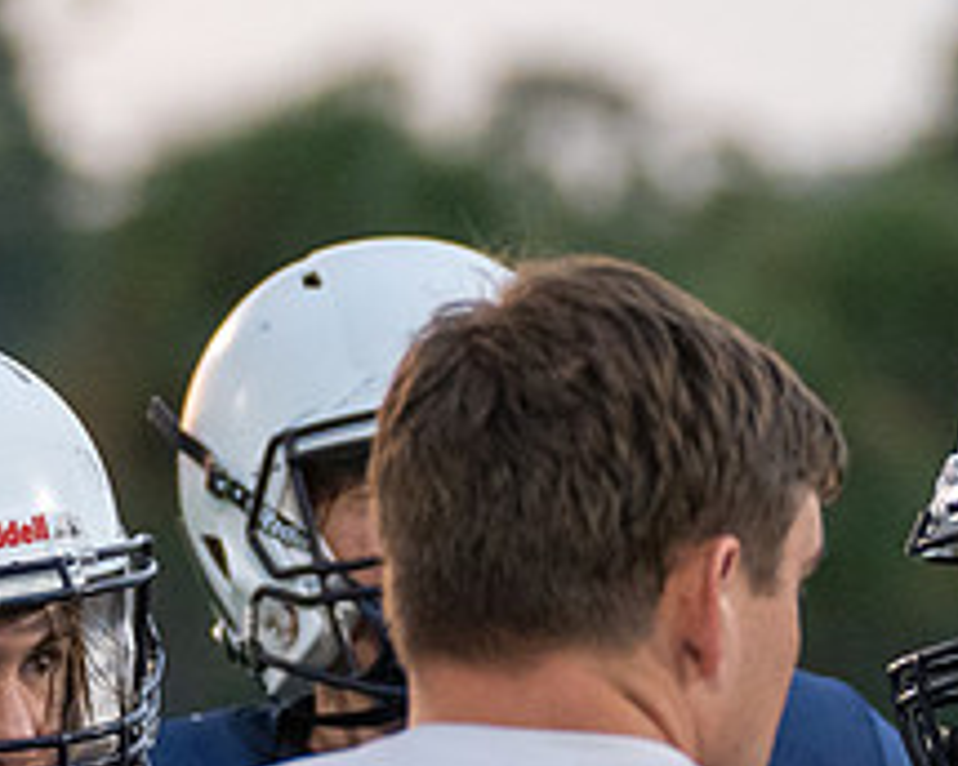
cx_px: -245
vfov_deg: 2.1
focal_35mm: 729
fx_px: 20669
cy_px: 353
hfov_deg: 2.7
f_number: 5.6
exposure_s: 1/1250
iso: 4000
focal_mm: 236
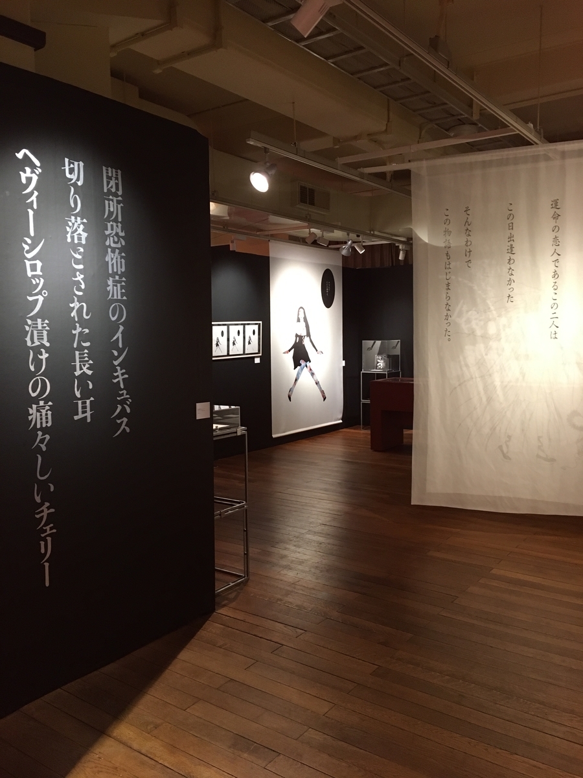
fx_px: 651
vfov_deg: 61.7
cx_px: 292
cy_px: 389
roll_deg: -0.1
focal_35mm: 29
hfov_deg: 48.2
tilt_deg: -4.7
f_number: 2.2
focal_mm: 4.15
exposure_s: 1/15
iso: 200
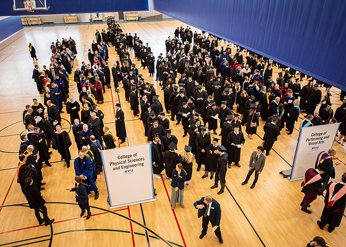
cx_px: 170
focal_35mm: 27
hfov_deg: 66.0
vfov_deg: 49.8
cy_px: 127
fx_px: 266
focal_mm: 24
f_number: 2.8
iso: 800
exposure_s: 1/200
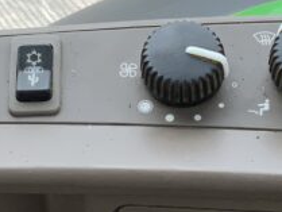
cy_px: 162
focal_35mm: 142
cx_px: 169
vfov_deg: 10.4
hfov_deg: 13.9
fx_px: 1157
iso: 16
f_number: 1.8
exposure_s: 1/344
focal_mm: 3
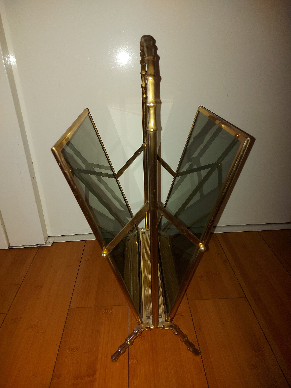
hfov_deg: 56.8
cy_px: 194
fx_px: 269
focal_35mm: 24
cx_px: 146
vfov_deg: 71.6
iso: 125
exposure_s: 1/50
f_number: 1.8
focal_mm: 5.23
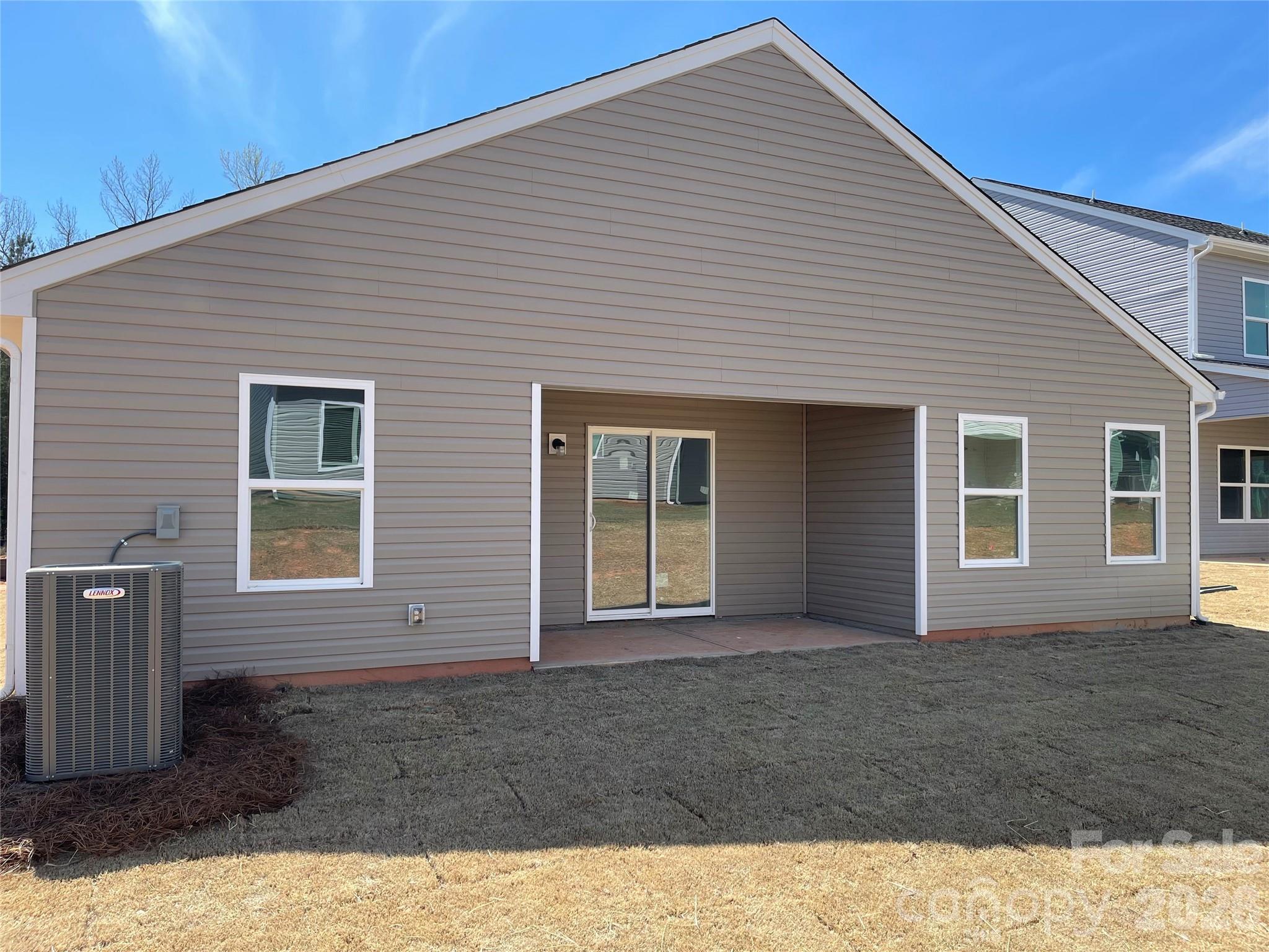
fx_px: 916
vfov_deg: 54.9
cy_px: 476
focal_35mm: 25
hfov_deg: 69.4
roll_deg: +0.1
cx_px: 634
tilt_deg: +1.4
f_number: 1.6
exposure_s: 1/1667
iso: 32
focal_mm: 5.1
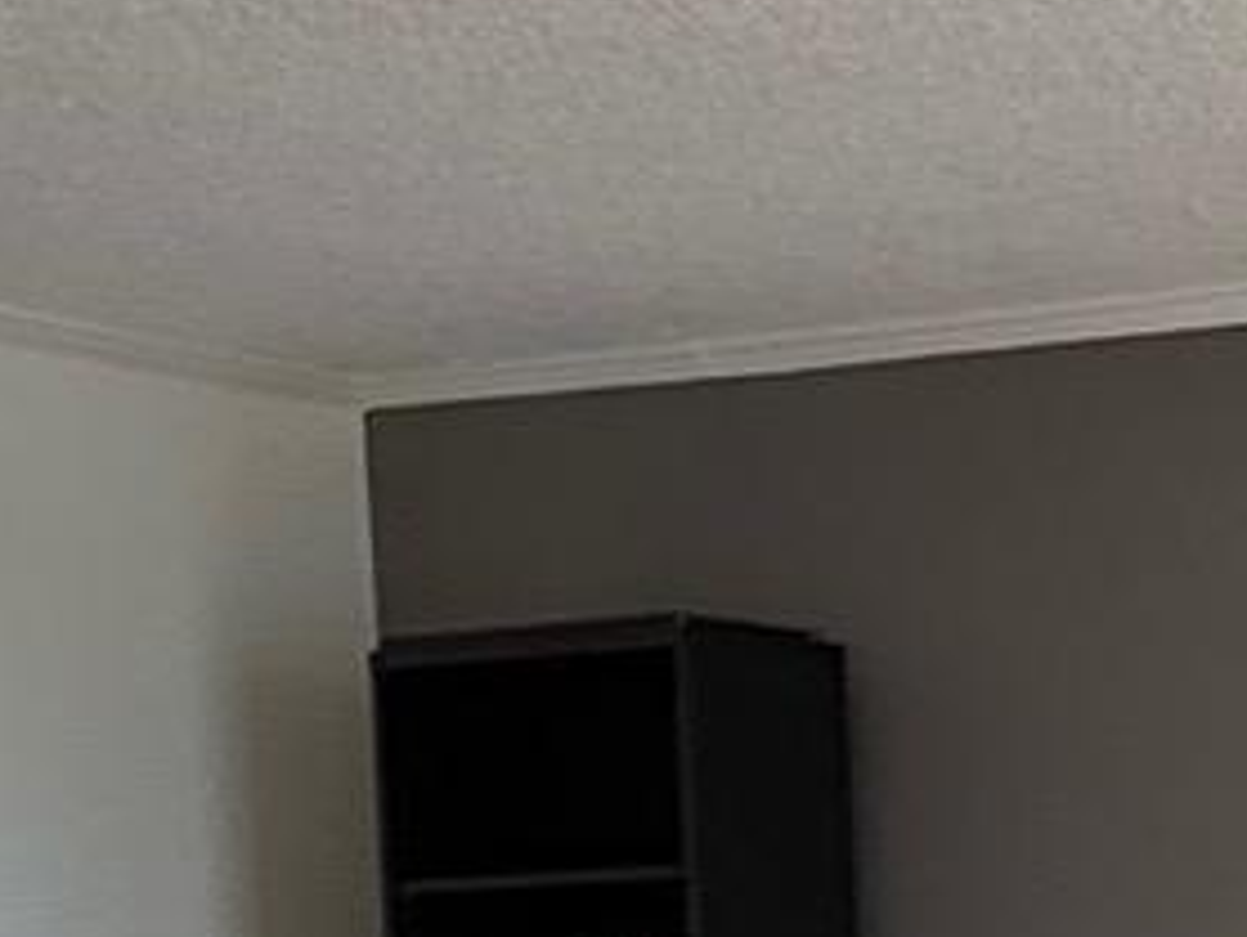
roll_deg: +1.5
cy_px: 1148
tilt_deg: -1.6
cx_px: 1929
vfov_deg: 13.9
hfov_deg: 17.0
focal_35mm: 103
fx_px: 3714
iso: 200
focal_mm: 2.22
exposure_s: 1/60
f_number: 2.2
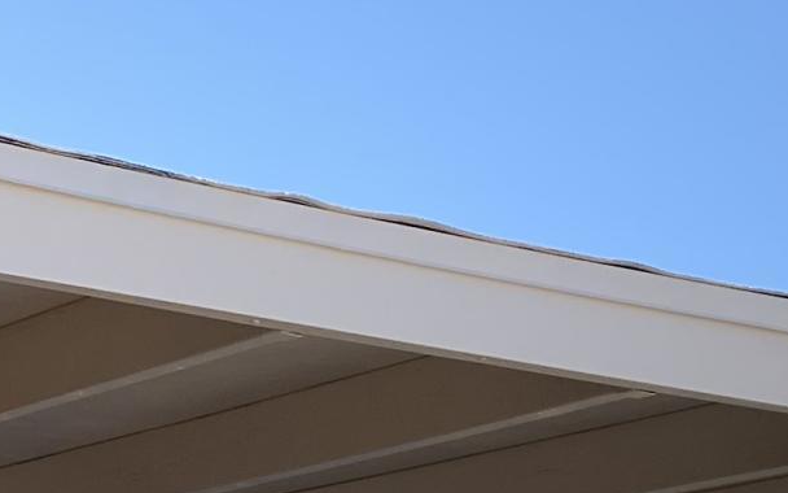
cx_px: 605
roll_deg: -0.8
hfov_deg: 15.3
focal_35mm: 136
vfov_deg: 8.8
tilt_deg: -1.5
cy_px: 1125
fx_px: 2921
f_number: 1.8
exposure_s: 1/1464
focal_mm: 4.25
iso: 32
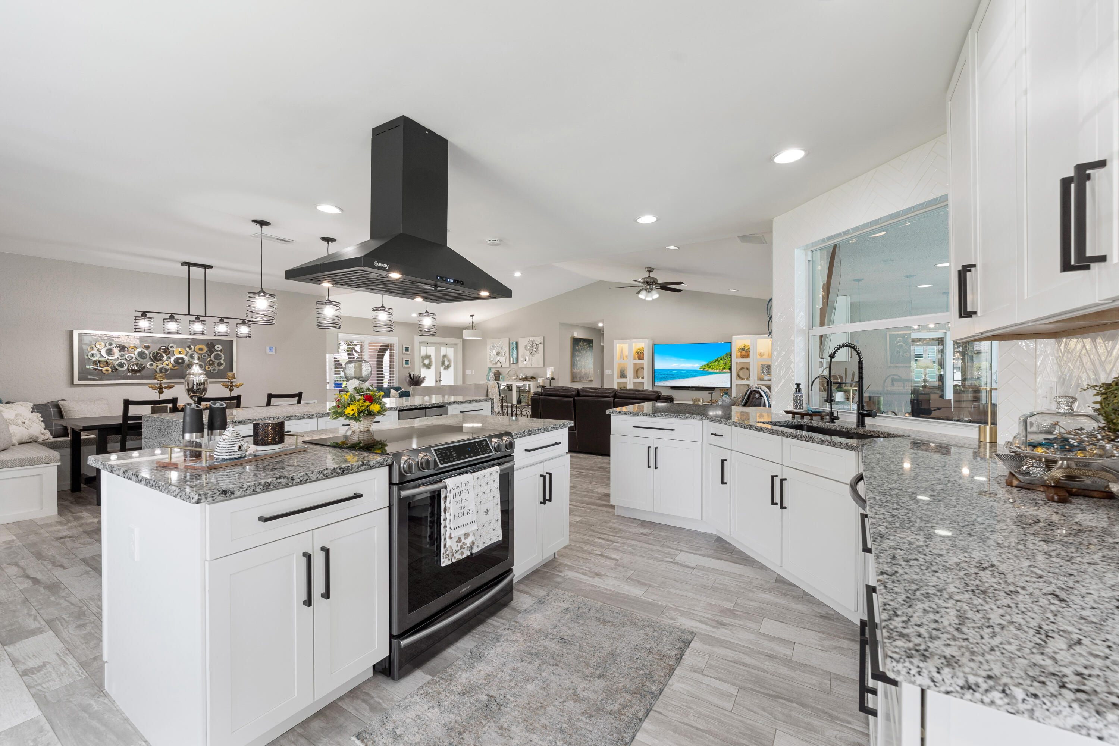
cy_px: 373
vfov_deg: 81.2
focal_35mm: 14
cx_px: 560
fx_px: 435
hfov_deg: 104.3
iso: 250
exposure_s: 1/5
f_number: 9
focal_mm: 14
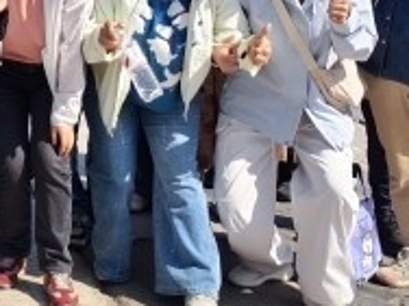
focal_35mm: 88
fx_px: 1040
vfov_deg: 15.5
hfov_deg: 19.7
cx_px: -185
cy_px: -152
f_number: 1.57
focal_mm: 5.6
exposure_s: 1/2141
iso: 72
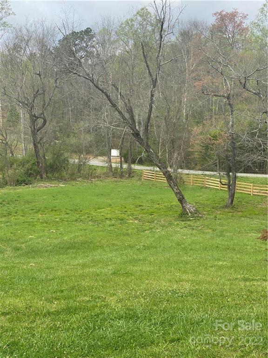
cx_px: 134
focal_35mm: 52
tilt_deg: -2.9
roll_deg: -1.7
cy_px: 179
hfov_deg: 28.0
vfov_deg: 36.8
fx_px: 537
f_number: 2
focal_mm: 6
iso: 20
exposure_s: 1/1453
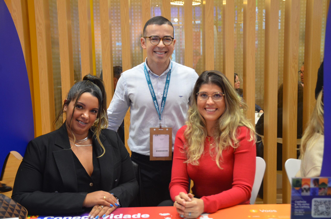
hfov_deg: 43.7
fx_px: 413
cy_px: 110
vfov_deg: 29.7
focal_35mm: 45
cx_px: 166
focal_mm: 30
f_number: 4
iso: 800
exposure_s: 1/50
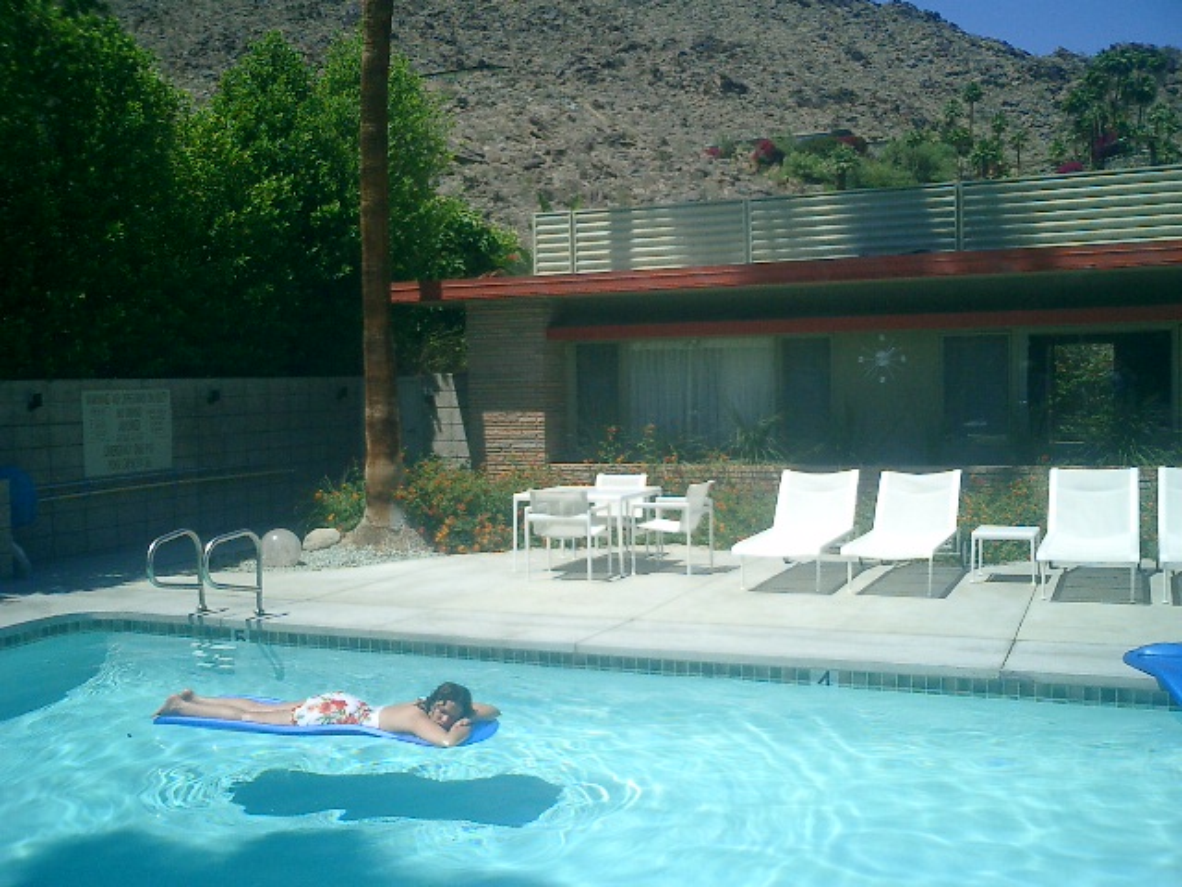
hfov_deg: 51.4
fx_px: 1229
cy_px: 444
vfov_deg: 39.7
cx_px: 591
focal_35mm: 36
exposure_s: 1/2500
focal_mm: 7.5
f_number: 3.2
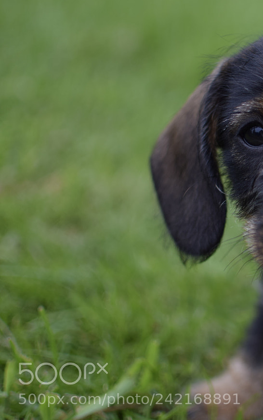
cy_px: 181
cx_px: 374
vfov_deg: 21.2
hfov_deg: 12.8
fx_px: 1123
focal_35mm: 98
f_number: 1.8
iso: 100
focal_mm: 35
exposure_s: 1/1000
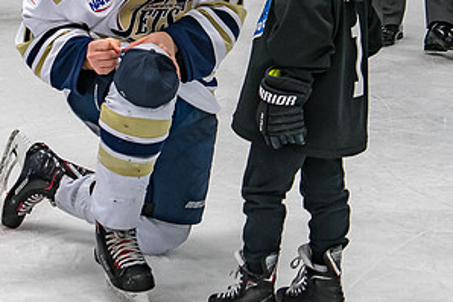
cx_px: 191
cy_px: 4
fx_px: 1863
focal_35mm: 148
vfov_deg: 9.2
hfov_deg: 13.9
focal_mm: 40
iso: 360
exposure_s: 1/250
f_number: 4
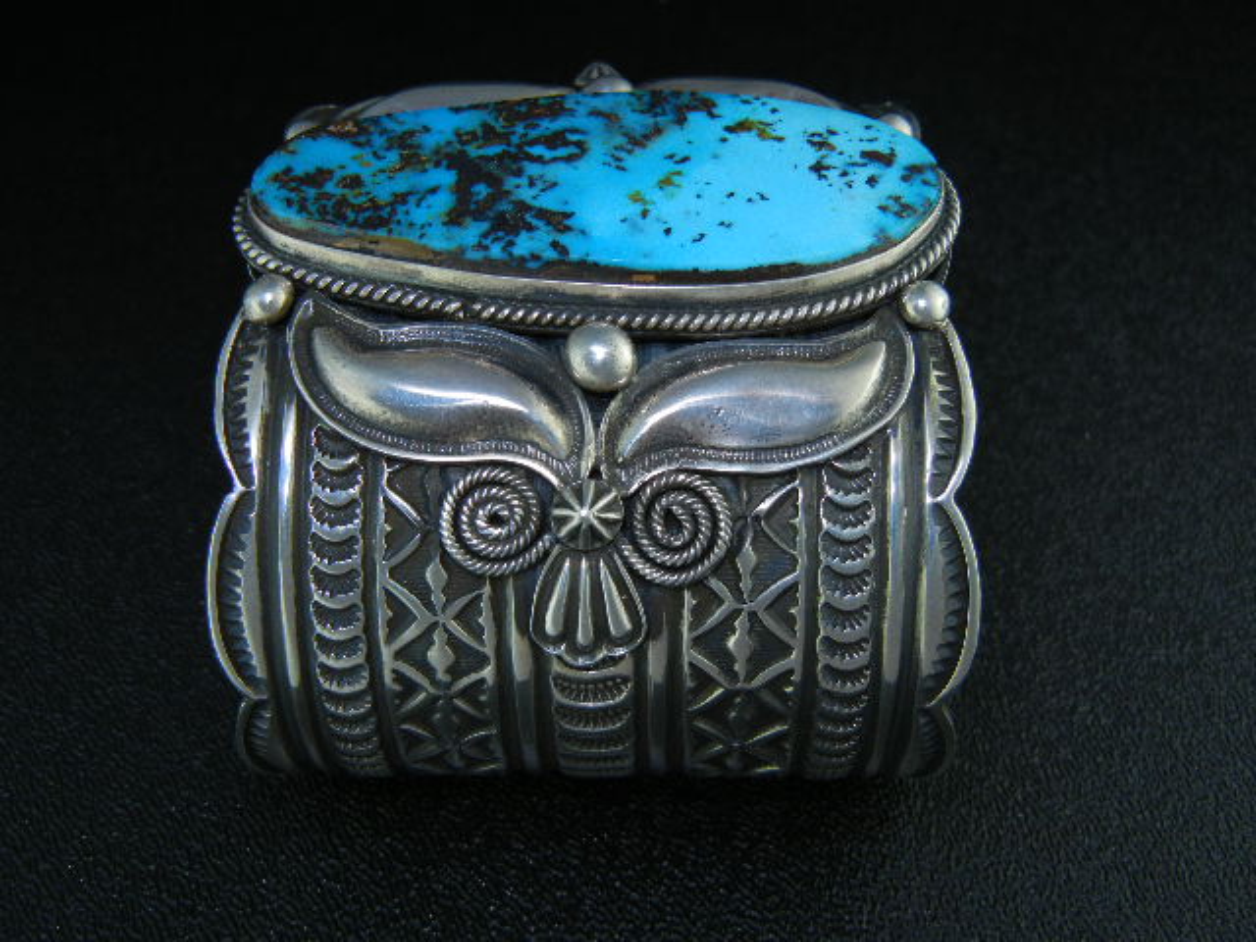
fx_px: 1633
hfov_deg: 42.1
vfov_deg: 32.2
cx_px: 628
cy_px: 471
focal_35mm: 45
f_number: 3.8
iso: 200
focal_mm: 8.1
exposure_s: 1/30
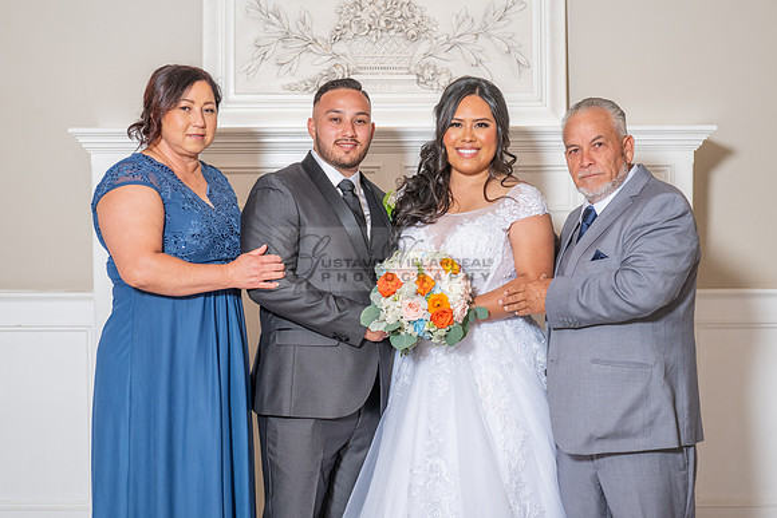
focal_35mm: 64
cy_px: 243
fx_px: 1391
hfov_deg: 31.2
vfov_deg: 21.1
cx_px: 375
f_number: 4.5
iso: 640
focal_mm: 60
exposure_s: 1/160
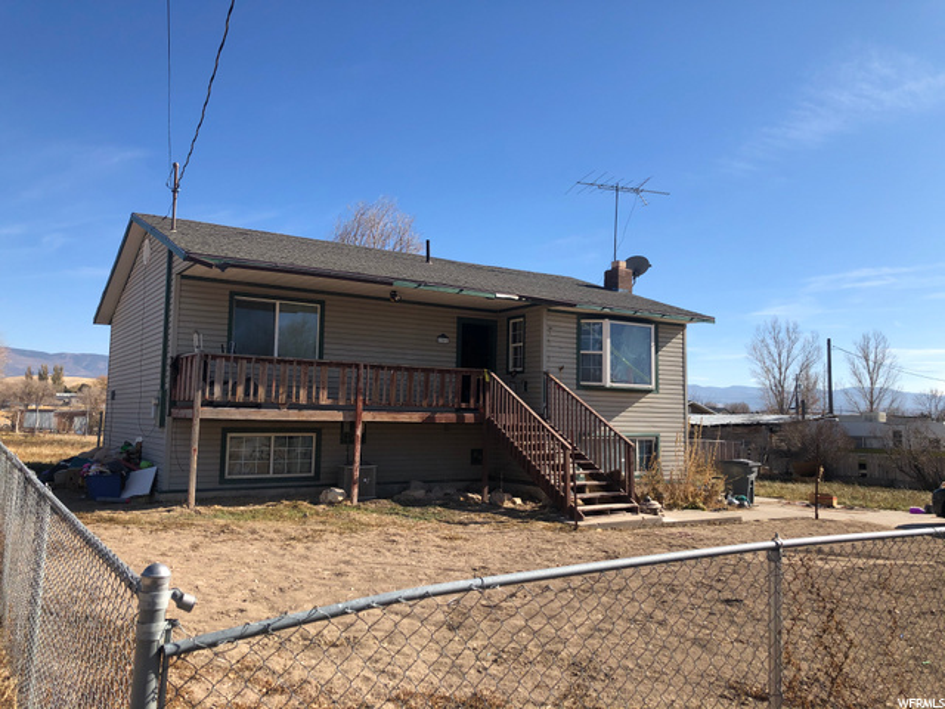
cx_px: 472
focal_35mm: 28
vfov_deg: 49.7
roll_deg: -0.9
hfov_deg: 63.4
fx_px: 764
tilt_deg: +4.8
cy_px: 354
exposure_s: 1/1675
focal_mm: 4
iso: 20
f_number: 1.8
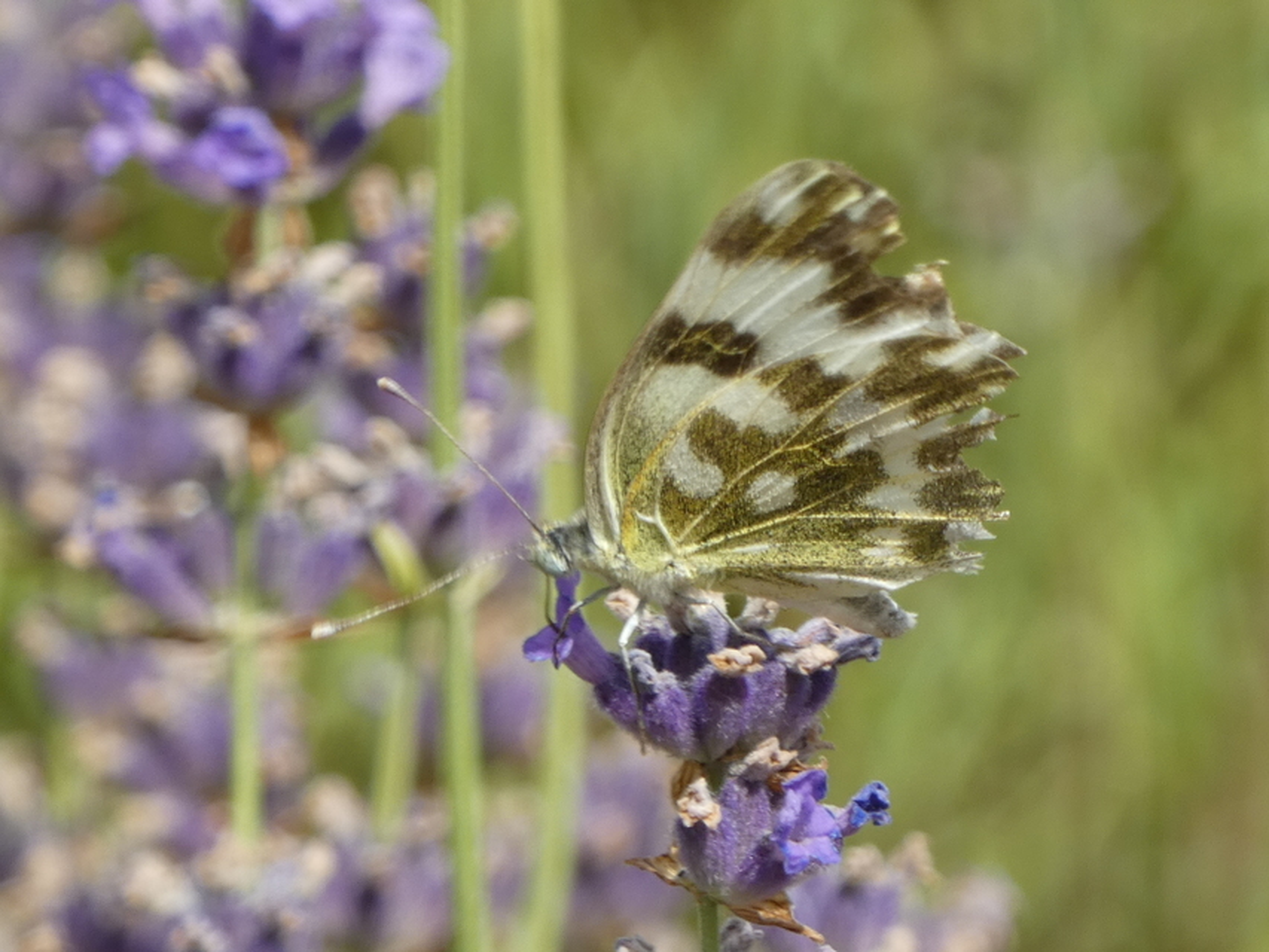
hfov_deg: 3.8
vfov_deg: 2.9
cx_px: 634
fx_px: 18882
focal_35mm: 515
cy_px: 476
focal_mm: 92.3
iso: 80
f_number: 5.6
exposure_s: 1/100
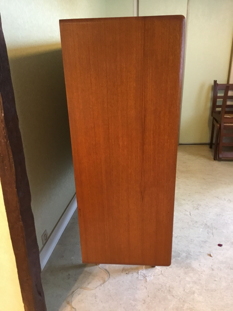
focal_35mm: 31
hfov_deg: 45.4
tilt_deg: -22.7
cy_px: 156
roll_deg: +1.0
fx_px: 278
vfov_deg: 58.4
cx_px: 116
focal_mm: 3.3
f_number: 2.4
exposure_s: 1/17
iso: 200
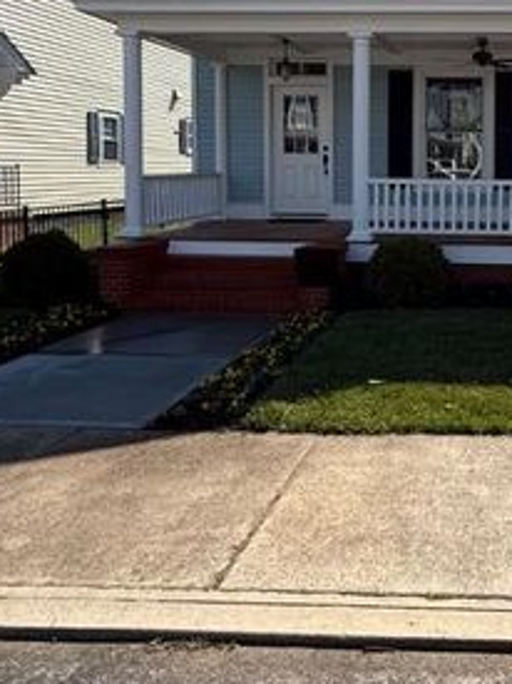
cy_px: 208
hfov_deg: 38.0
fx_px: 671
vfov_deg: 52.5
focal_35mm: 34
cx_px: 490
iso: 64
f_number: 2.2
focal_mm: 2.22
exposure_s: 1/2092
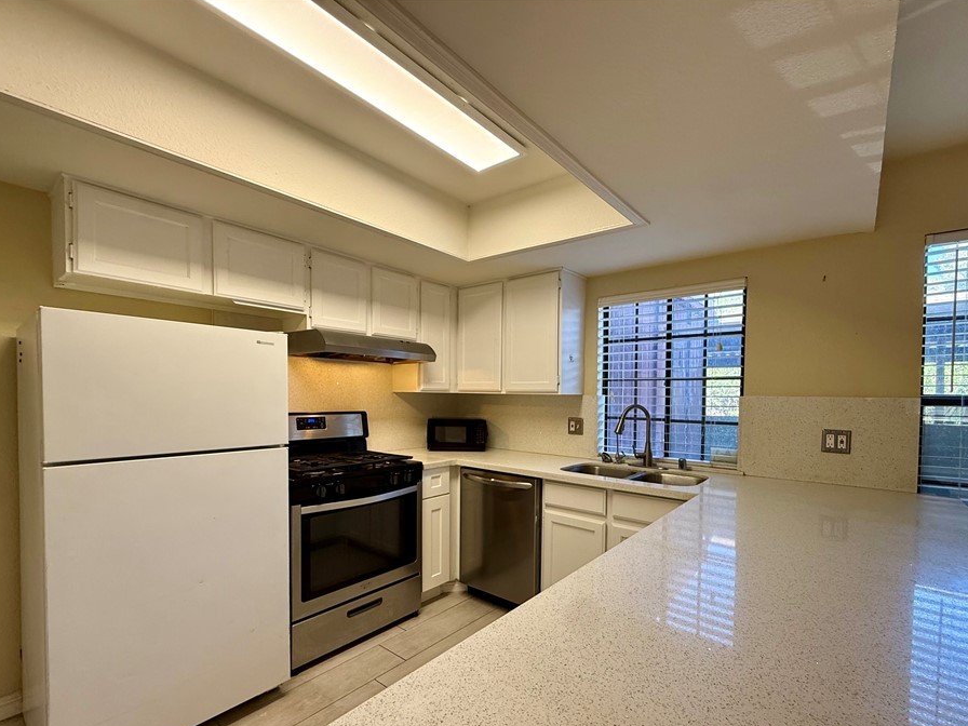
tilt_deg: -2.0
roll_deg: -0.7
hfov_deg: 94.3
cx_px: 526
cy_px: 409
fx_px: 447
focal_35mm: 16
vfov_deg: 77.7
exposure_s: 1/120
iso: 200
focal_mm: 2.22
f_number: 2.2
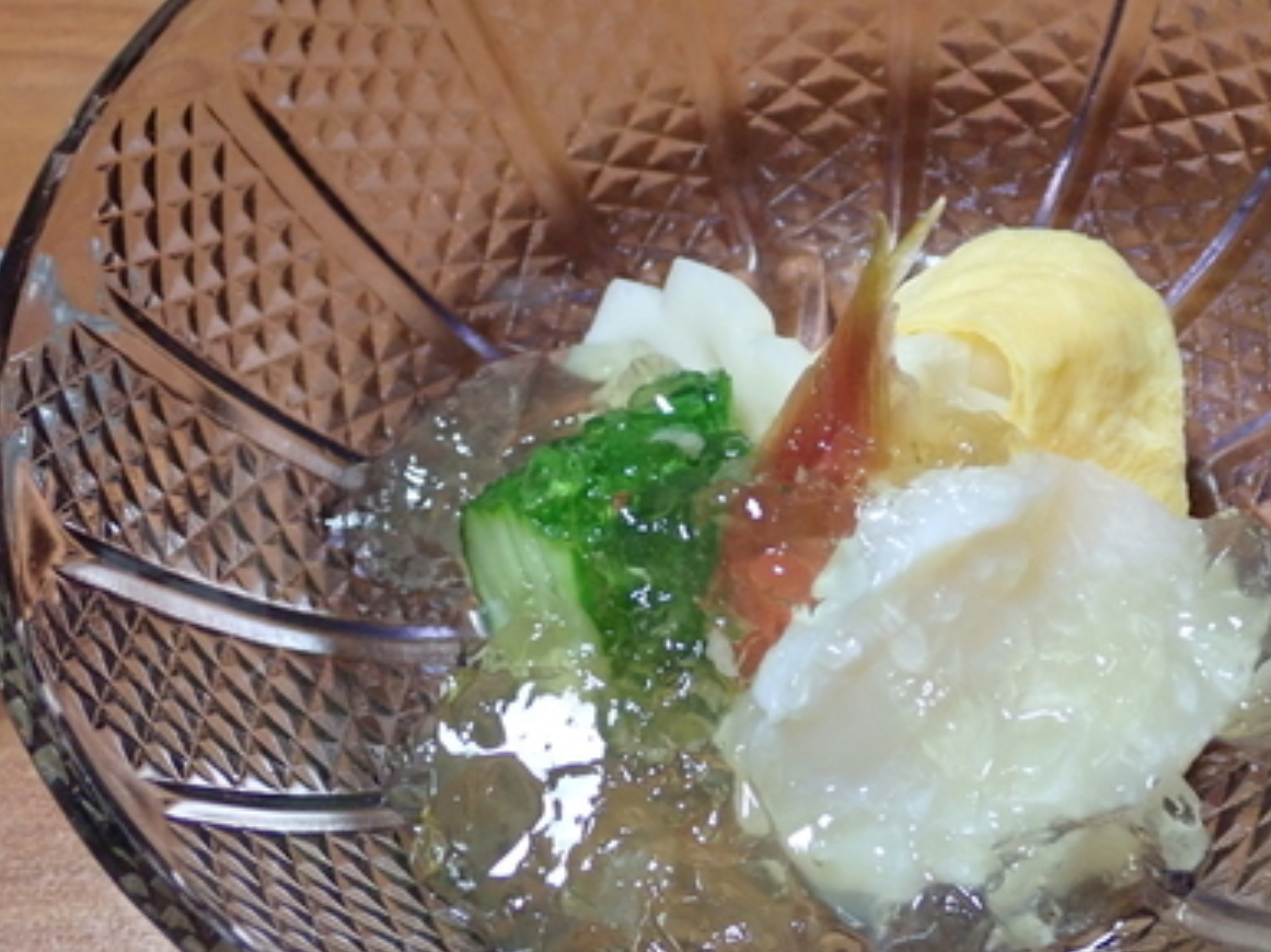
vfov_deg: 23.6
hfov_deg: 30.9
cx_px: 870
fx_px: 2276
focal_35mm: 62
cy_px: 440
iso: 800
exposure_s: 1/30
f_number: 2.8
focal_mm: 7.34
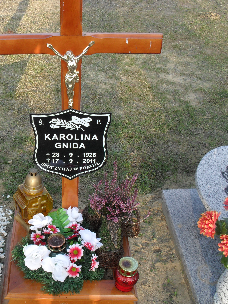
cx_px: 51
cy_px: 153
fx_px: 413
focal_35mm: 47
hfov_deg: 30.3
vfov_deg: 40.4
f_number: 3.2
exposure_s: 1/250
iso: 100
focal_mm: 6.3
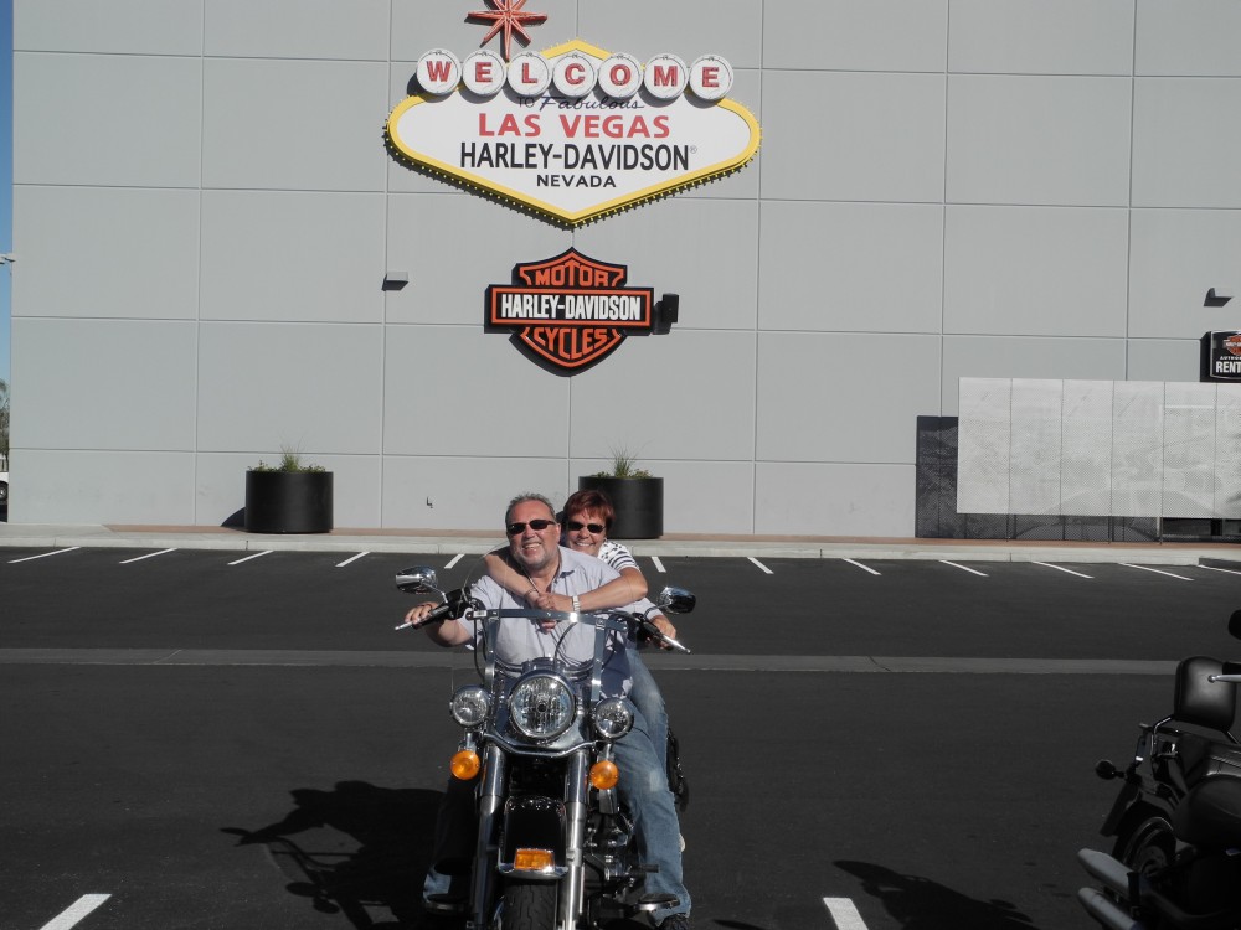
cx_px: 620
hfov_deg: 45.8
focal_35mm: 41
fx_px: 1470
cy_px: 465
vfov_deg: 35.1
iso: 100
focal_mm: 8.8
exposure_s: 1/978
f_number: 5.6
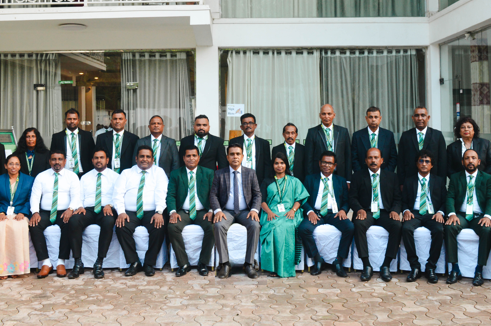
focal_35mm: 42
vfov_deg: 31.7
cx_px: 239
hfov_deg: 46.4
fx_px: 572
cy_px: 117
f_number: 5
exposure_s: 1/100
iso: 400
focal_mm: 20
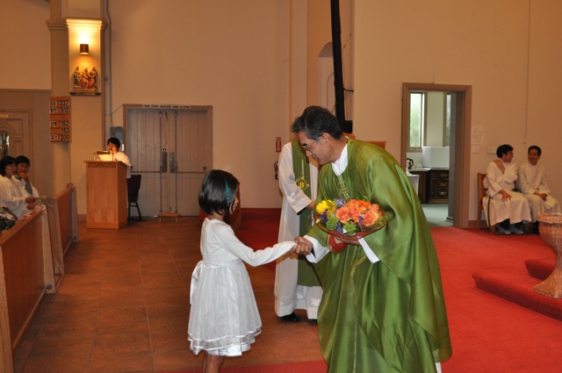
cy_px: 186
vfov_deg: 31.8
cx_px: 281
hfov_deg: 46.5
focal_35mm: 42
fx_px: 655
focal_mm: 28
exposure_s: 1/60
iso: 800
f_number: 4.5
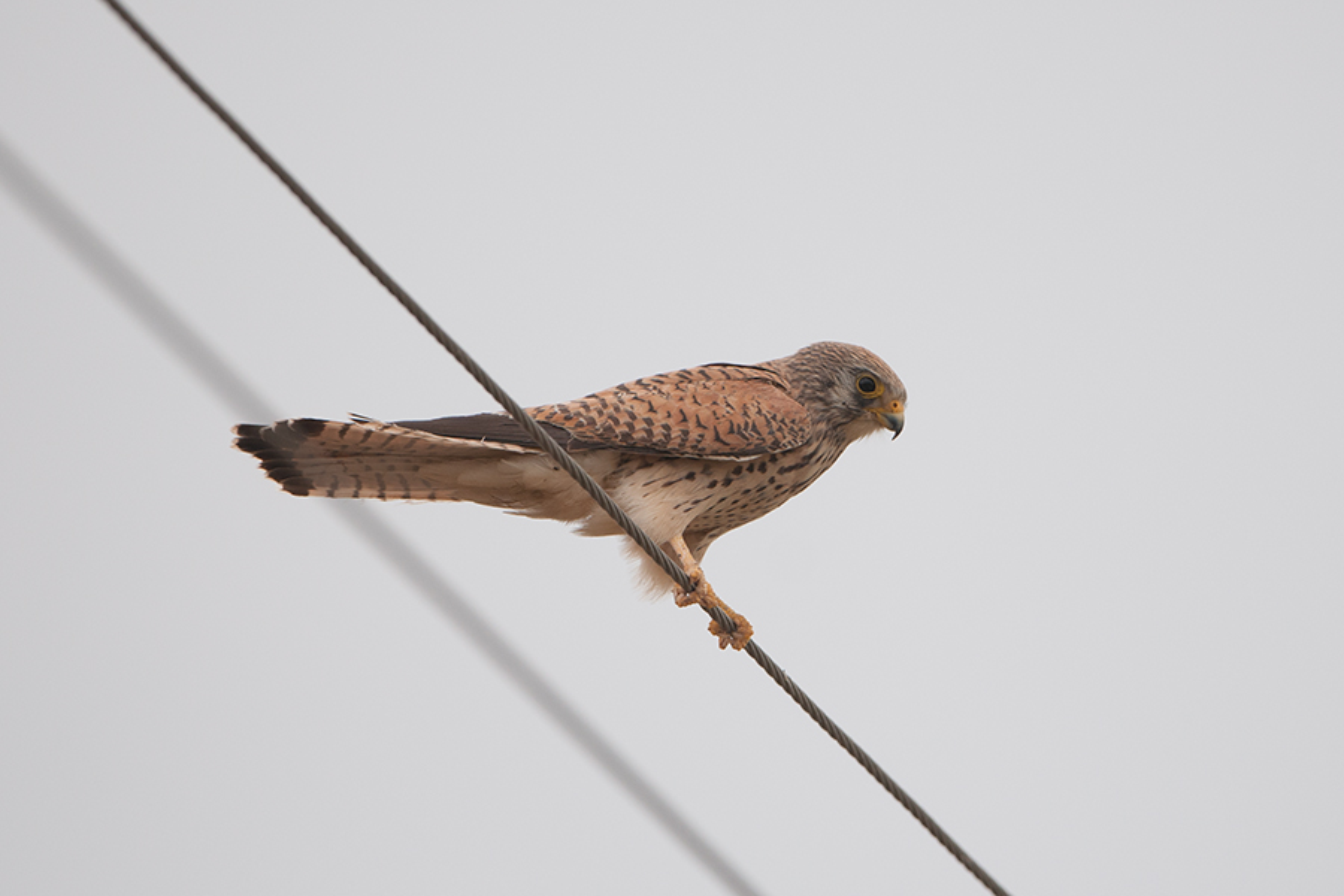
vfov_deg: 1.8
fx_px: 27998
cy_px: 448
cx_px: 672
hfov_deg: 2.7
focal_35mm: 750
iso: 250
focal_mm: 500
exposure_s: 1/640
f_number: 4
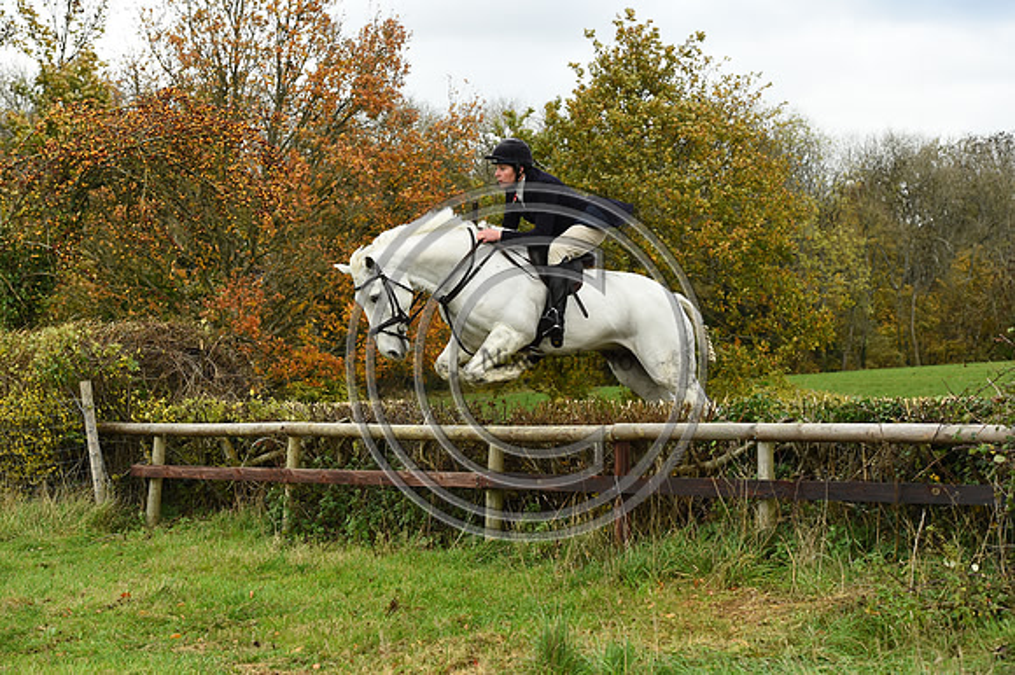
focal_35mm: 80
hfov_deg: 25.4
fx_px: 2254
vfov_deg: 17.0
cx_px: 508
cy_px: 338
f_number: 5.6
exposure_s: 1/1250
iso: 2000
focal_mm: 80
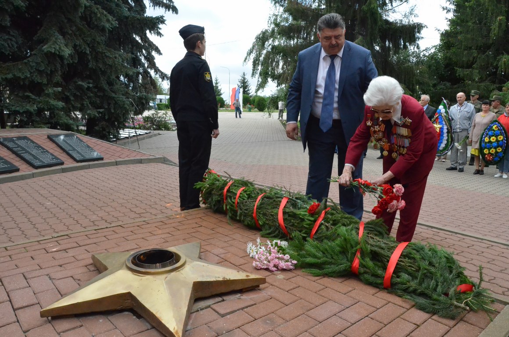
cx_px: 254
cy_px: 168
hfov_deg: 67.5
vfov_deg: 47.7
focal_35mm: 27
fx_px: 381
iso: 5000
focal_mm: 18
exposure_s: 1/1000
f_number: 16
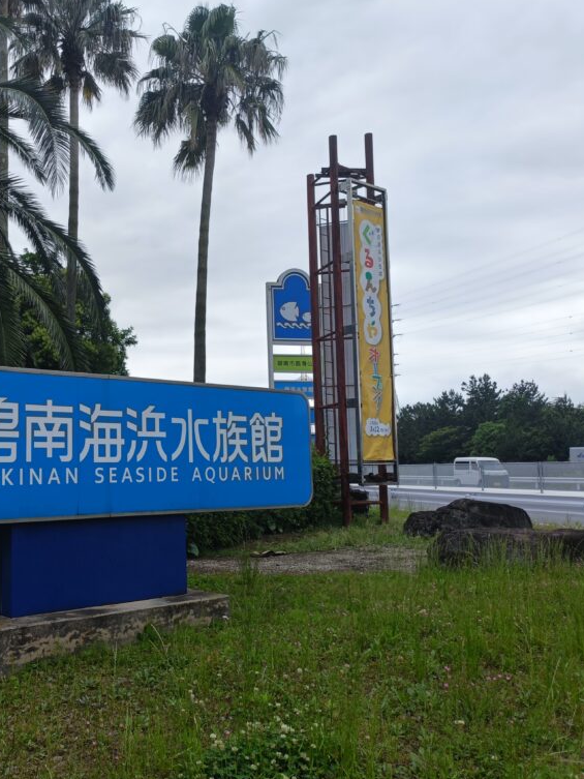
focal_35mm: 34
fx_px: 765
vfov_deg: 53.9
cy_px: 385
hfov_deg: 39.5
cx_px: 85
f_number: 1.7
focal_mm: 4.7
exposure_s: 1/450
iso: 50
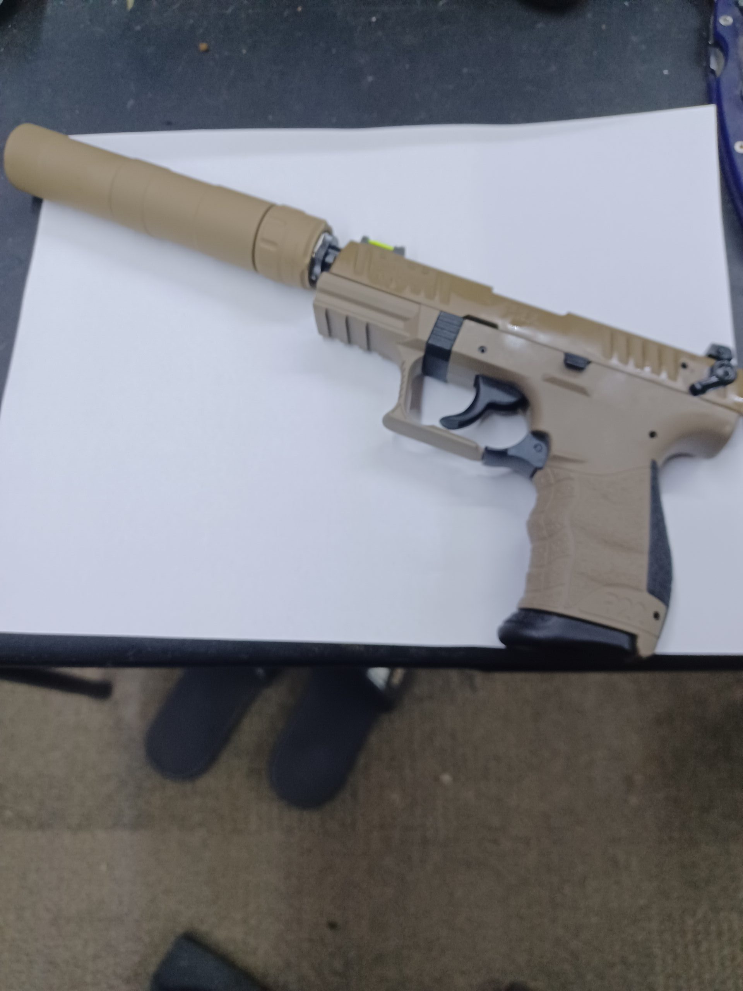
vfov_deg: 69.4
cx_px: 372
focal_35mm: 25
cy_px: 496
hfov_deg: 54.9
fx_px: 715
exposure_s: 1/30
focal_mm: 4.6
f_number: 1.8
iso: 320
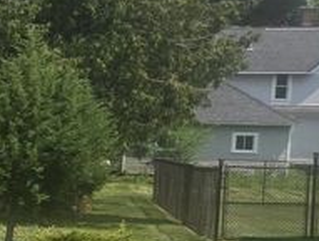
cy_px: 219
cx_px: -523
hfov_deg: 11.8
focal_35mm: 123
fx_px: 1136
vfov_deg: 12.0
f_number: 1.8
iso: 80
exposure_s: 1/3598
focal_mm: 5.4
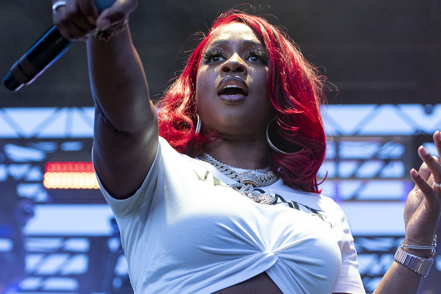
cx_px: 205
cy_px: 177
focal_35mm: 118
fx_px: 1446
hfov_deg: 17.3
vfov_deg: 11.6
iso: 800
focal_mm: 70
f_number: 3.5
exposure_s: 1/125
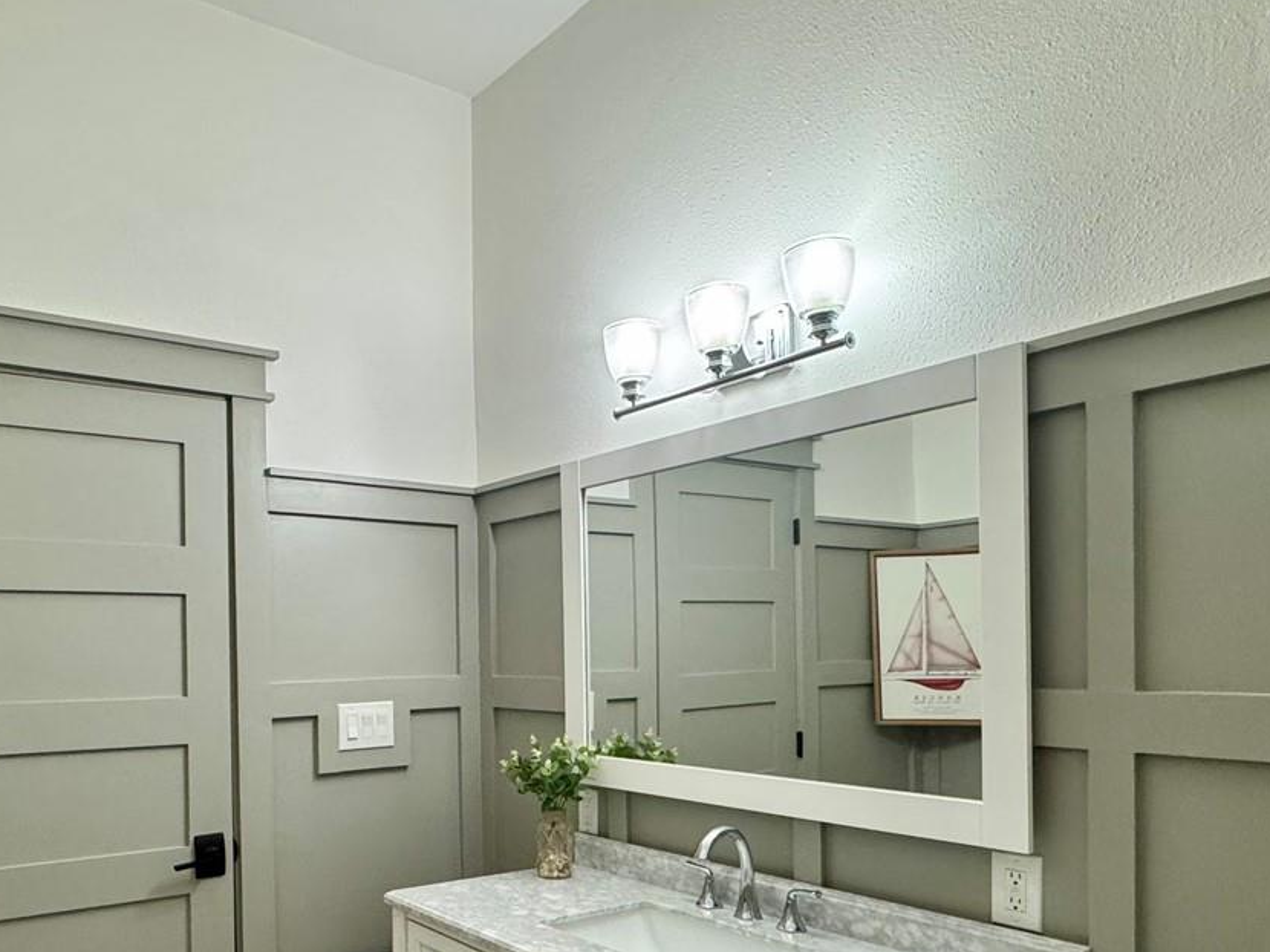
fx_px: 990
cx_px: 445
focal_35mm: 27
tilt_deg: -1.7
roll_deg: +1.1
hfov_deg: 64.0
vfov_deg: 50.1
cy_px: 660
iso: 320
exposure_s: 1/120
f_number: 2.2
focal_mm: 2.22
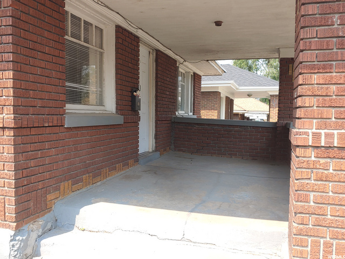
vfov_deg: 46.8
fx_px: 299
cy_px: 130
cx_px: 172
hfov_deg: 60.0
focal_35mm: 30
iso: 50
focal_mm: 4.23
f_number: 1.5
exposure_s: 1/676
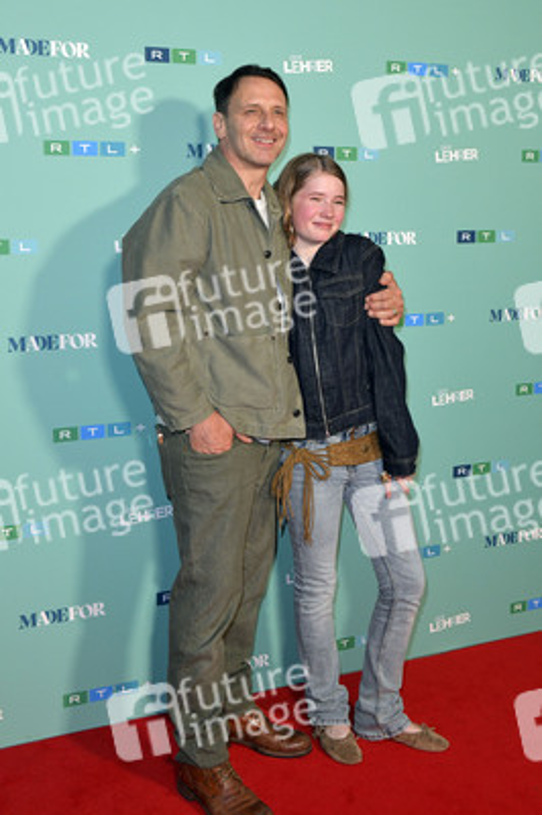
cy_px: 408
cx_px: 271
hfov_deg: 35.0
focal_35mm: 38
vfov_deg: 50.7
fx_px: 860
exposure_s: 1/250
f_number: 6.3
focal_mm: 38
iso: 1600
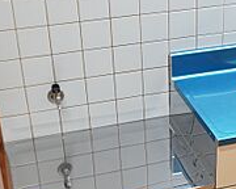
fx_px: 559
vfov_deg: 19.1
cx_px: 185
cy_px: 124
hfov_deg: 23.5
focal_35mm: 80
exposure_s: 1/30
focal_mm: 16
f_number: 3.5
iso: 320
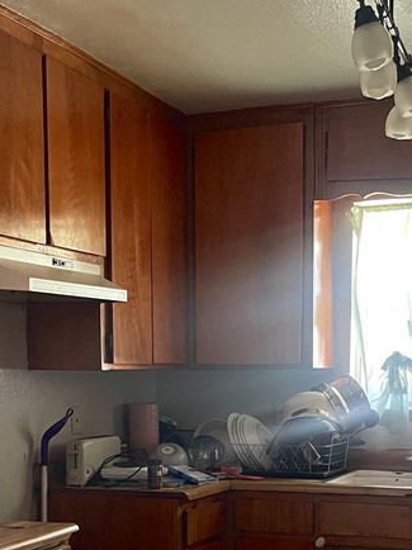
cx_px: 227
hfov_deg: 24.8
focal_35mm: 59
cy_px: 493
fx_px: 937
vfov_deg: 31.2
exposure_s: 1/37
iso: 640
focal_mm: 5.1
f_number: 1.6
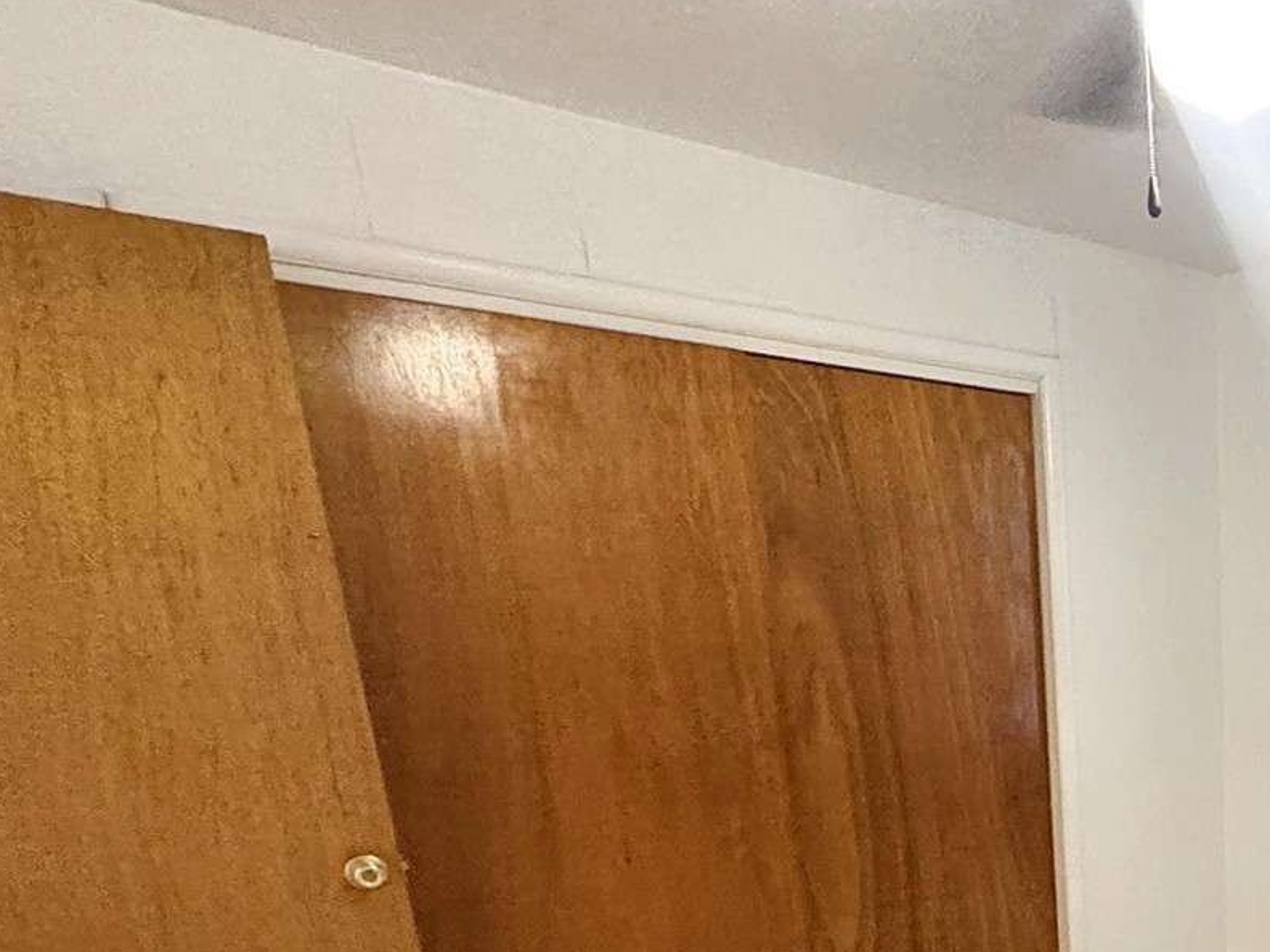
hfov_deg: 43.5
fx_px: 1247
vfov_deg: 36.3
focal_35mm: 34
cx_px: 1355
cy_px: 1011
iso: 640
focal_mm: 2.2
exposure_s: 1/60
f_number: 2.2
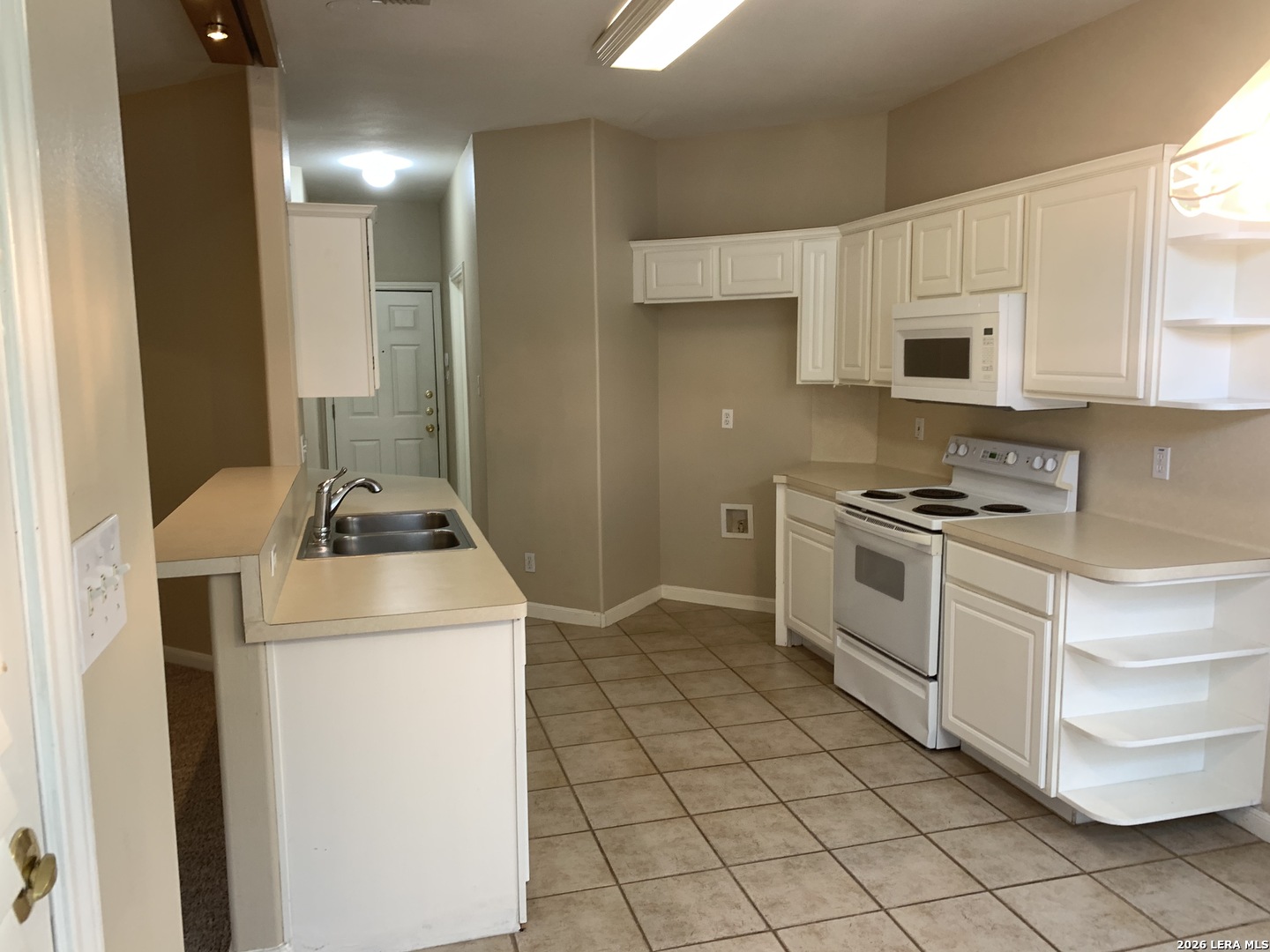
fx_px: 954
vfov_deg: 53.1
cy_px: 476
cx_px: 635
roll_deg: -0.6
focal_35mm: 26
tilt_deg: -3.6
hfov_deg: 67.3
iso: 100
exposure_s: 1/60
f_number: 1.8
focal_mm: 4.25
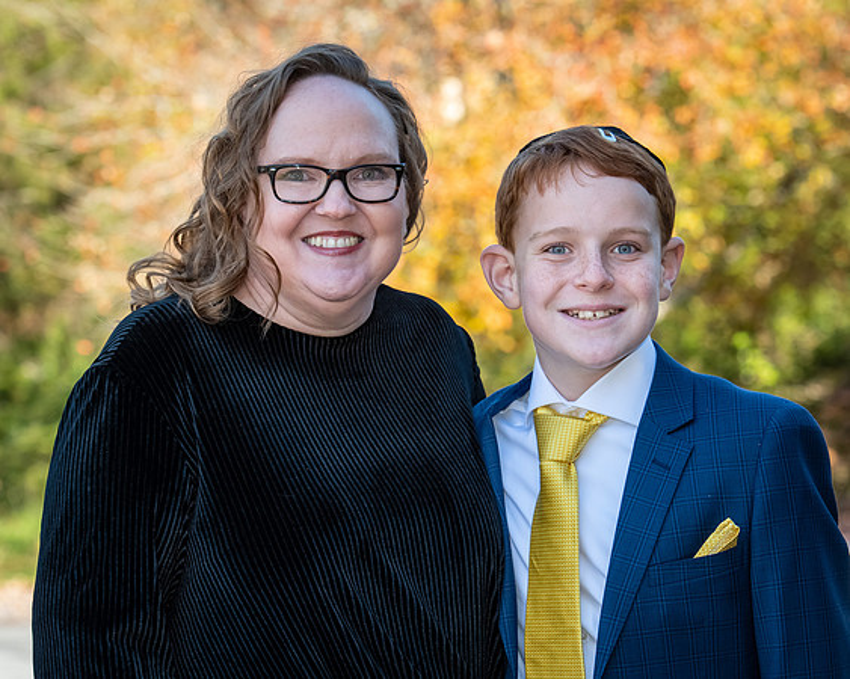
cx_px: 444
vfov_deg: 8.7
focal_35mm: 177
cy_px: 340
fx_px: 4461
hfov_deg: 10.9
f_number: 6.3
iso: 320
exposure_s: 1/250
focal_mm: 105
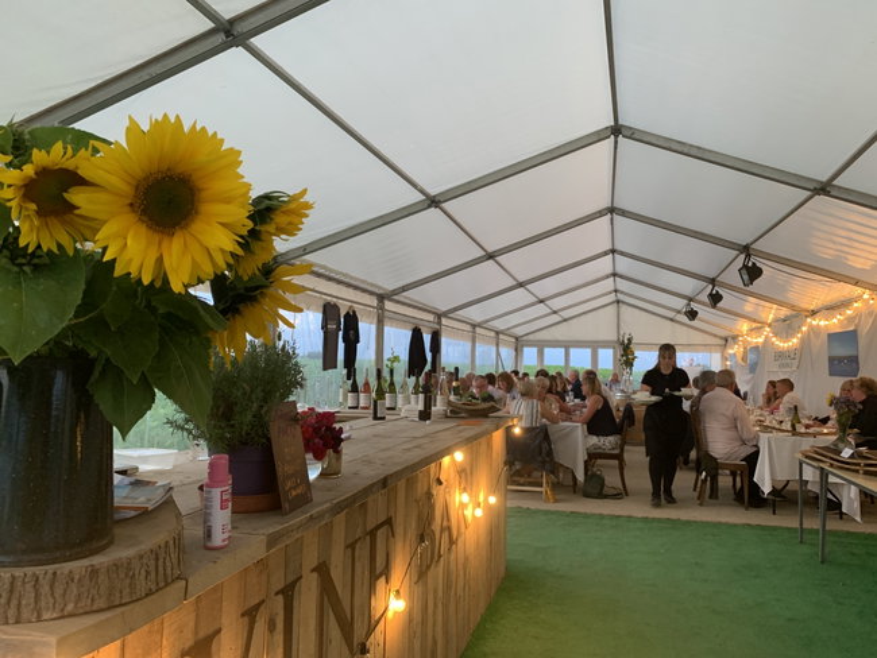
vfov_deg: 53.1
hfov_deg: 67.3
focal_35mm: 26
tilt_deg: +3.3
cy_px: 329
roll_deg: -2.0
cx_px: 438
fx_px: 659
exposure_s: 1/50
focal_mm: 4.25
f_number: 1.8
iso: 200
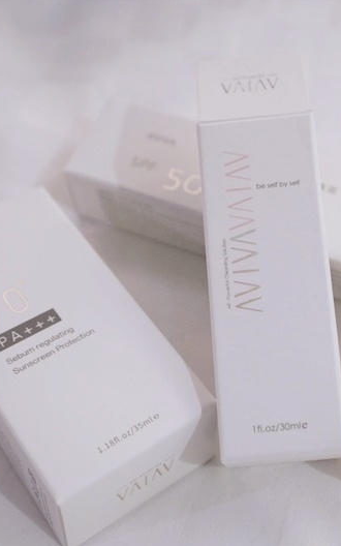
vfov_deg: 37.5
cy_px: 272
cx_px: 251
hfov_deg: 23.8
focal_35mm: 54
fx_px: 803
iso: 1600
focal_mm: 35
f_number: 5
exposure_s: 1/20
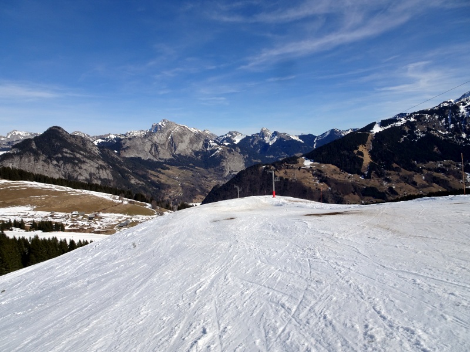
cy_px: 176
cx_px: 235
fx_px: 326
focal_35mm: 24
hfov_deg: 71.6
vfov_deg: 56.8
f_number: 3.5
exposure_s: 1/1600
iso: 80
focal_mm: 4.1
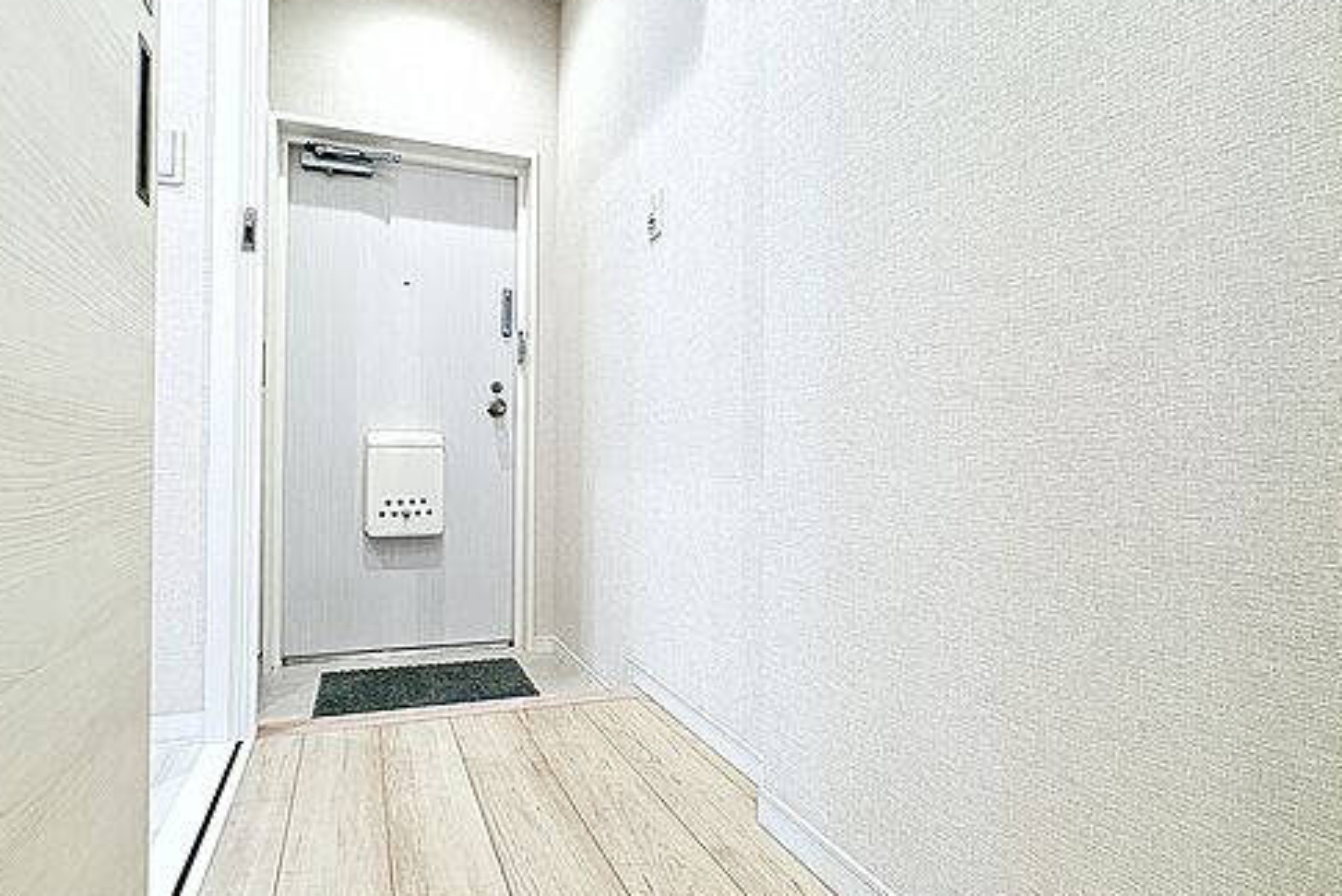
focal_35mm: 18
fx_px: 671
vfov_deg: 67.5
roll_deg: +0.0
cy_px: 448
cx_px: 567
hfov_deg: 89.3
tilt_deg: +1.1
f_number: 2.2
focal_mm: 2.22
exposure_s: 1/61
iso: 250
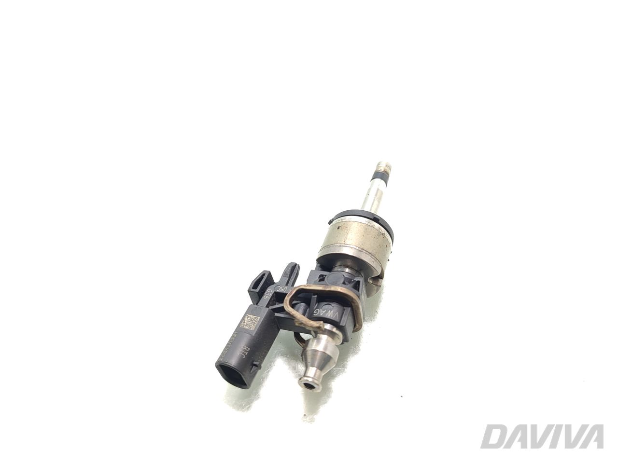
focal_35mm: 24
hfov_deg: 71.6
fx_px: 428
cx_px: 309
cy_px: 232
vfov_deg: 56.8
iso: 320
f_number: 1.89
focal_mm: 5.89
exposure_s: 1/100
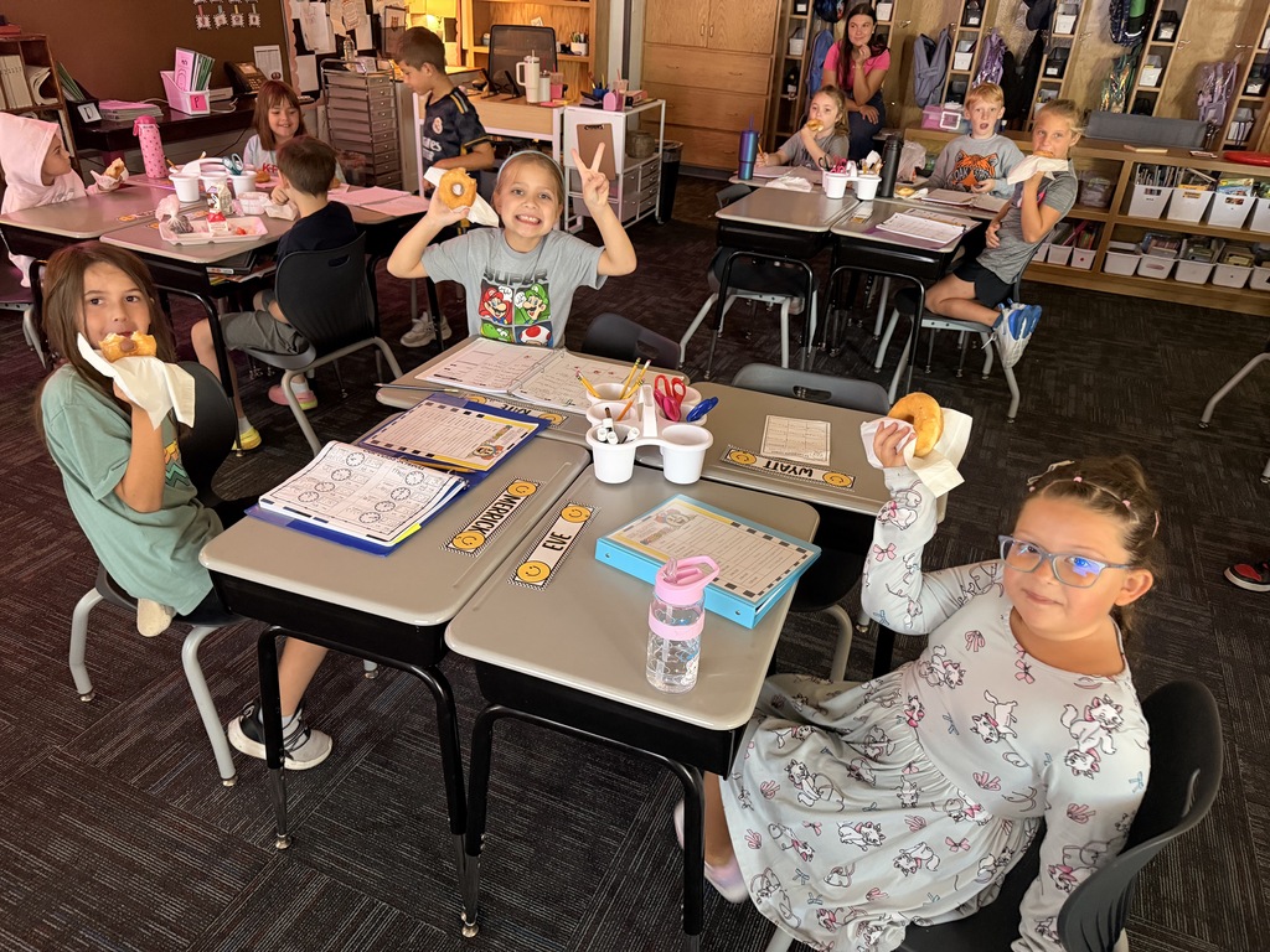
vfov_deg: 56.8
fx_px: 881
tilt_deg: -29.6
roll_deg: -2.8
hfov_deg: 71.6
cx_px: 635
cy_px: 476
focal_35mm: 24
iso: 640
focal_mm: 6.76
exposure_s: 1/60
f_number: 1.78
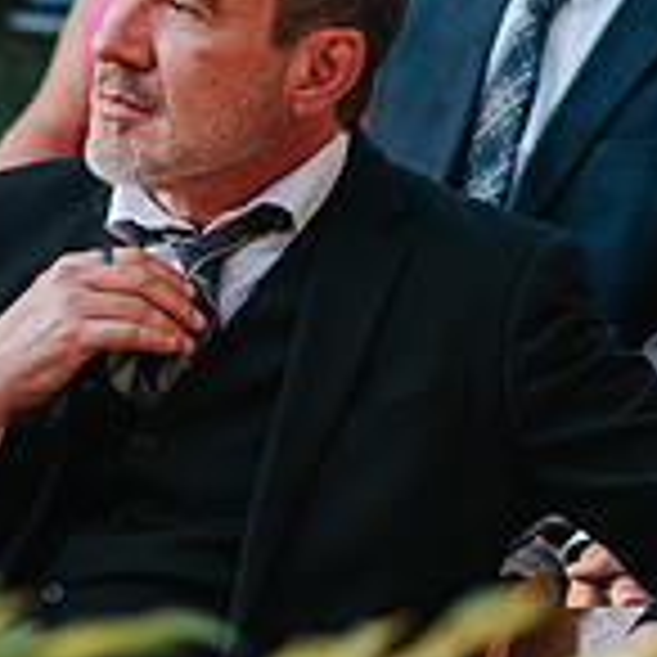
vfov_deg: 4.1
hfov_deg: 4.1
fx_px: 9276
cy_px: 398
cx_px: 184
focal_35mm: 432
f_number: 2.8
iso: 200
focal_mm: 85
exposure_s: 1/320
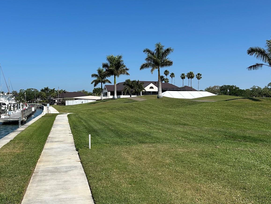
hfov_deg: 51.2
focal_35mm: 36
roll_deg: +0.1
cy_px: 86
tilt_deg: +2.9
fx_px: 282
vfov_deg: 39.5
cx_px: 116
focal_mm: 5.7
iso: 50
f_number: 1.5
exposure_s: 1/6993
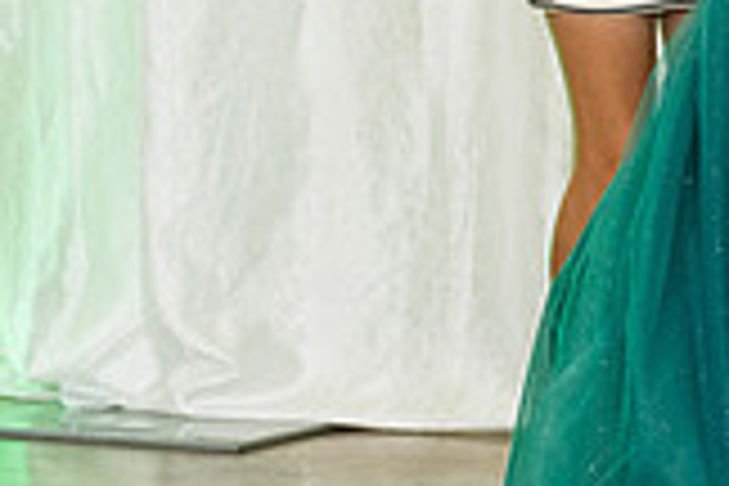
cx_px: 968
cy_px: -92
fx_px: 9112
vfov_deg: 3.1
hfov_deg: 4.6
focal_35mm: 450
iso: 1600
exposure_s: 1/250
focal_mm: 126
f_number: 2.8
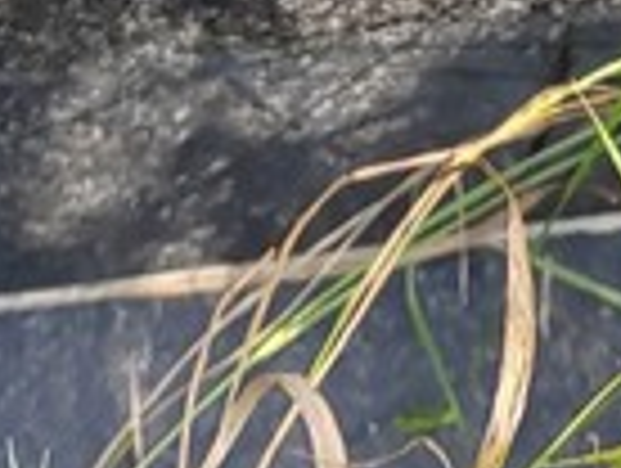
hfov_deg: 12.5
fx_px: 2803
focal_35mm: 156
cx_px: 612
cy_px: -464
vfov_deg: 9.0
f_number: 1.9
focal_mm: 5.52
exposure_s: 1/370
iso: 100
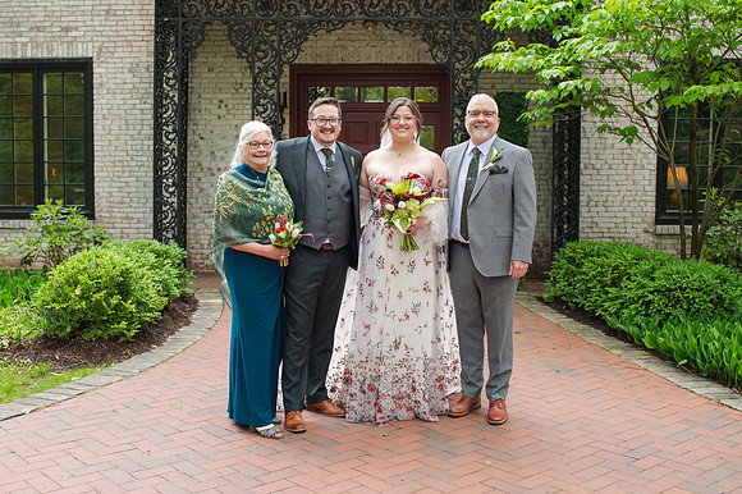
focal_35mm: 43
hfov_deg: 45.4
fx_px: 887
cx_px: 359
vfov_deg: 31.1
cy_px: 257
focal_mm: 35
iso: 160
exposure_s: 1/320
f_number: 3.2
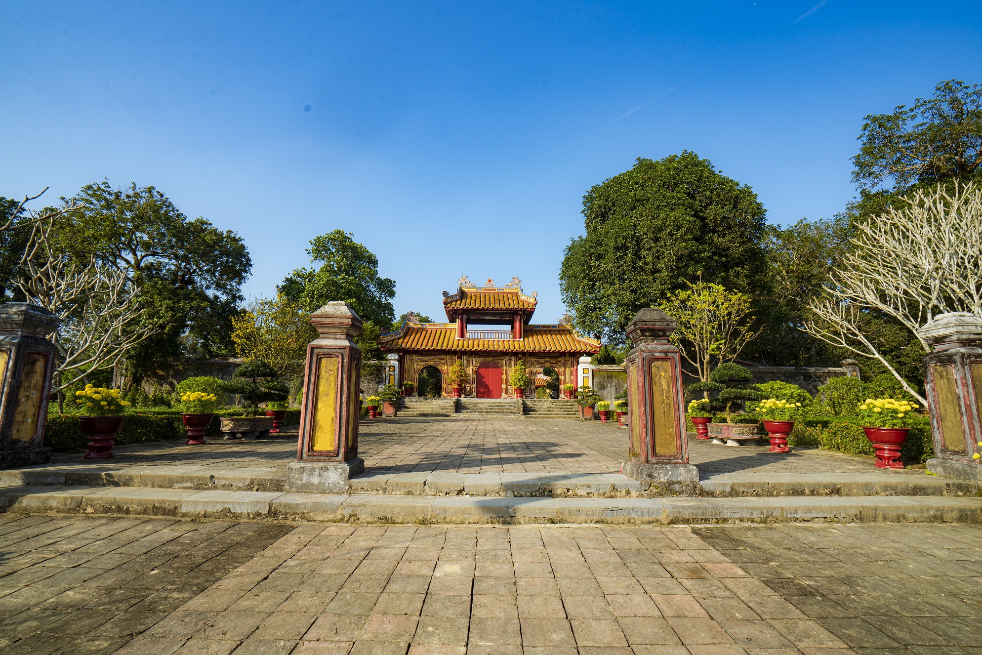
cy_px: 328
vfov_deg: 73.8
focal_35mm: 16
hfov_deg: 96.7
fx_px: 436
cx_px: 491
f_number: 11
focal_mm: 16
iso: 100
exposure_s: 1/100
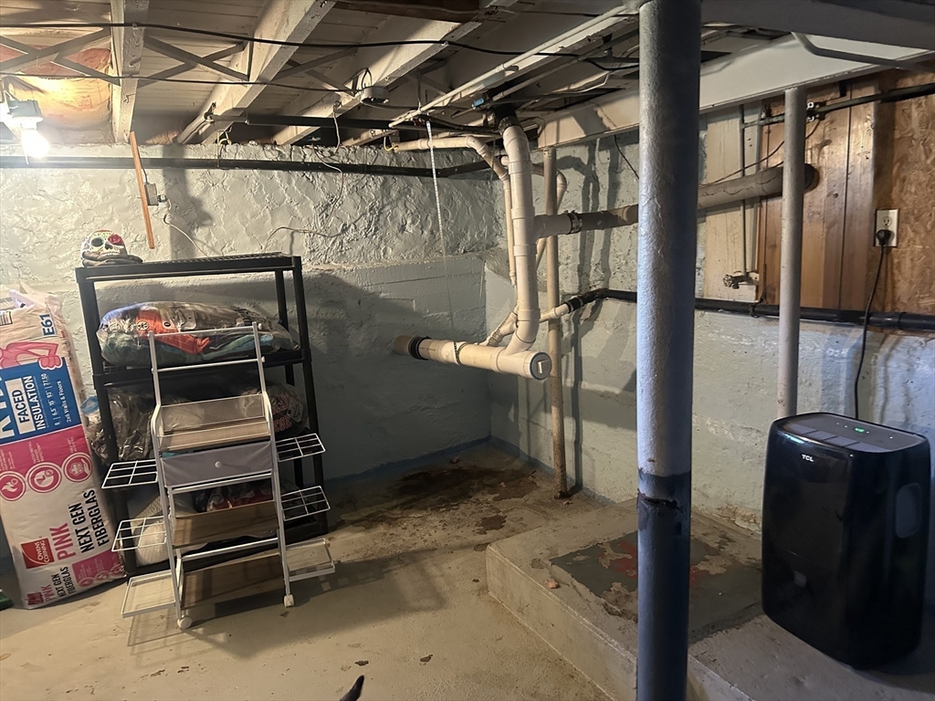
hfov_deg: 71.6
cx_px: 468
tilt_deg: -10.8
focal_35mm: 24
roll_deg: +3.3
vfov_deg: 56.8
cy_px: 350
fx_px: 648
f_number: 1.78
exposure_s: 1/40
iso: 1000
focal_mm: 6.86
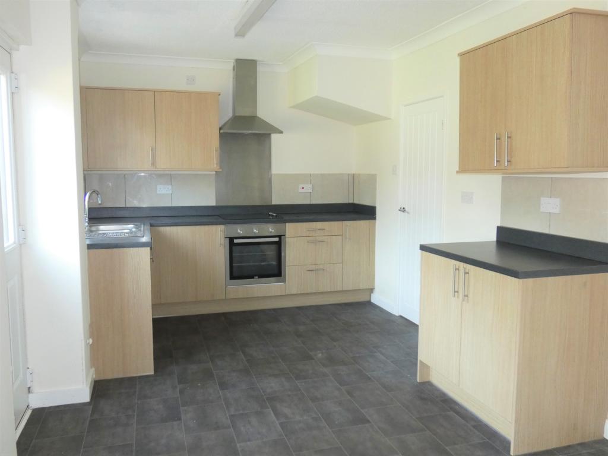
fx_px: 527
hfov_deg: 60.0
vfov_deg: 46.8
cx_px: 304
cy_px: 228
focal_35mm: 30
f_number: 3.3
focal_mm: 5.3
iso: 400
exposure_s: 1/50
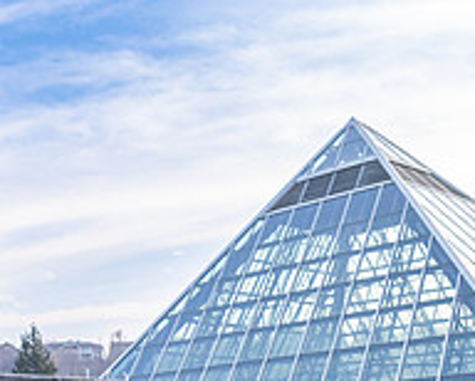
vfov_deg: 22.5
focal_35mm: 68
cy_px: 160
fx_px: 957
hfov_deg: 26.5
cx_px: 5
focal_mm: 24
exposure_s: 1/500
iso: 100
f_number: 2.8
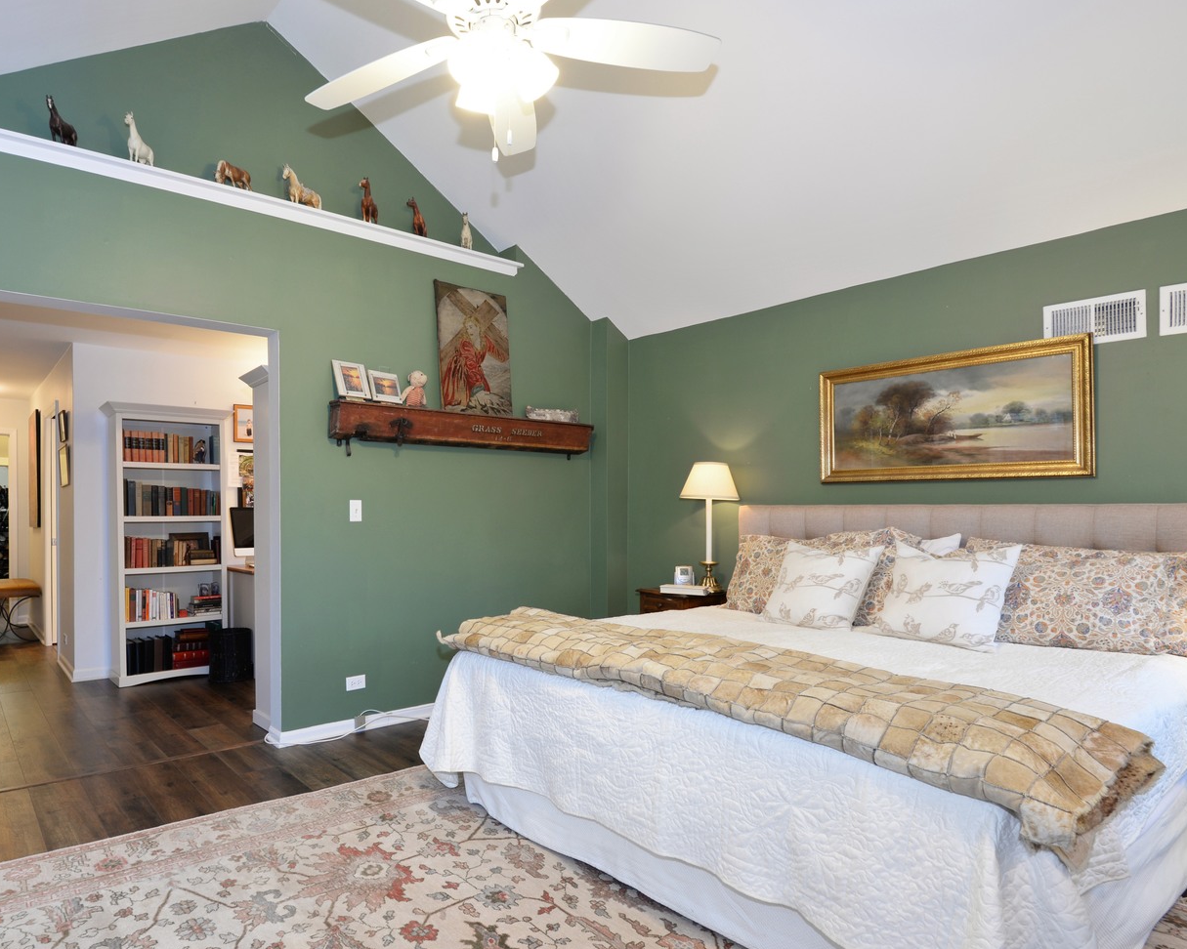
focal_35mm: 20
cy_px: 511
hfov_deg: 79.3
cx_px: 464
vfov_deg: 68.0
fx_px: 703
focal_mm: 16
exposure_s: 1/2.5
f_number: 8
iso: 200
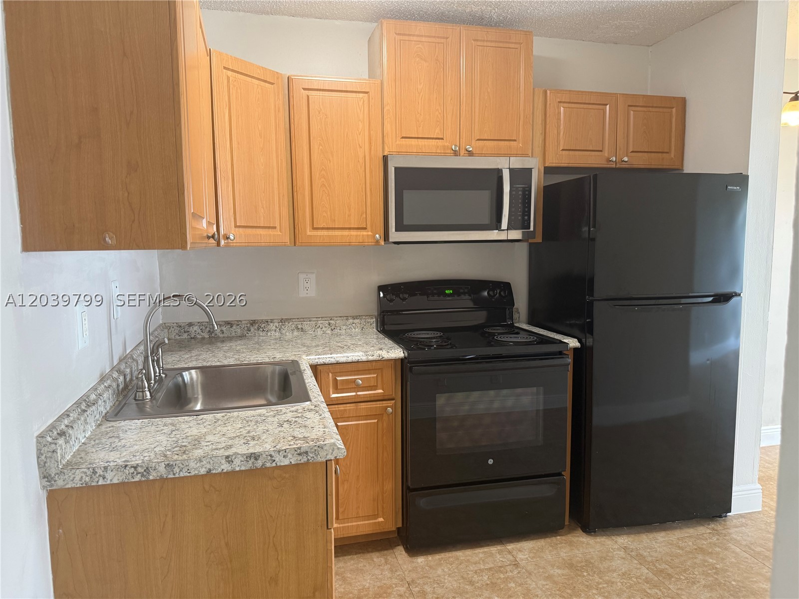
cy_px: 300
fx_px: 554
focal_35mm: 24
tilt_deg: -5.2
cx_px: 400
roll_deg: +0.6
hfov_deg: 71.6
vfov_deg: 56.8
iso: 200
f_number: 1.78
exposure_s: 1/60
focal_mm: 6.76
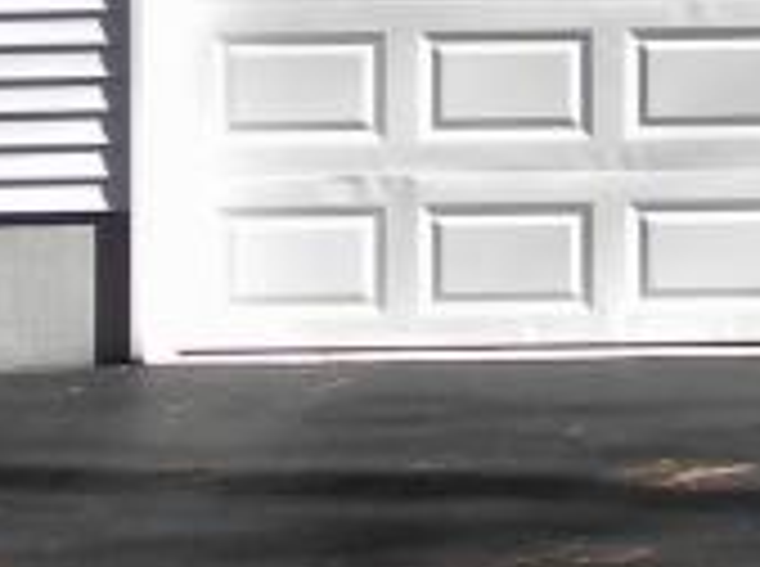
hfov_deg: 7.4
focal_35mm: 249
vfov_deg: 5.8
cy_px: -477
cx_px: 1884
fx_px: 5455
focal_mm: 7.3
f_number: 3.8
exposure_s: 1/530
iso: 80
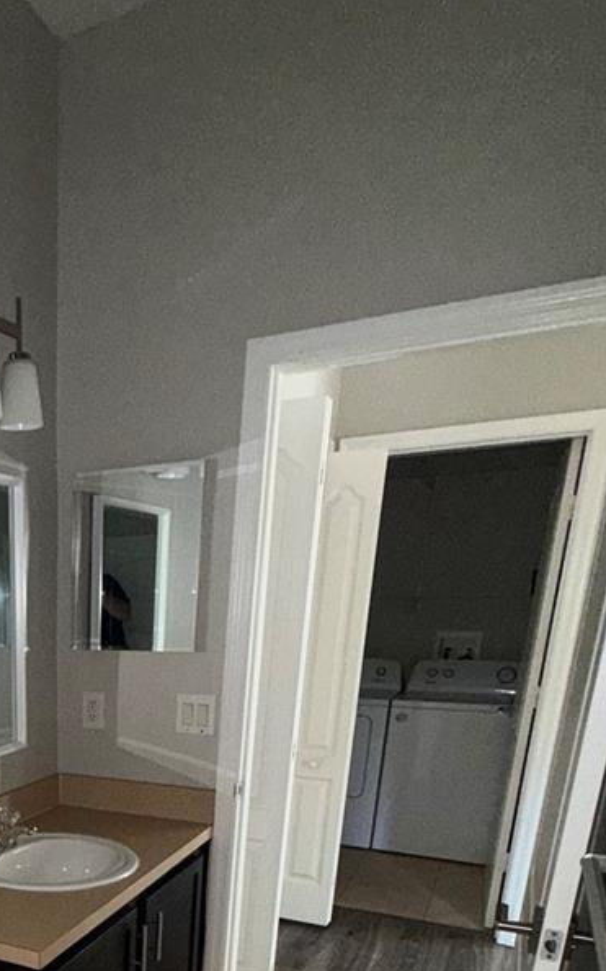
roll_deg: +0.5
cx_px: 8
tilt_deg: -18.1
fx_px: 793
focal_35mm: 30
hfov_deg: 37.6
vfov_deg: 55.2
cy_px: 861
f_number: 2.2
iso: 160
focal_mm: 2.22
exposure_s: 1/60
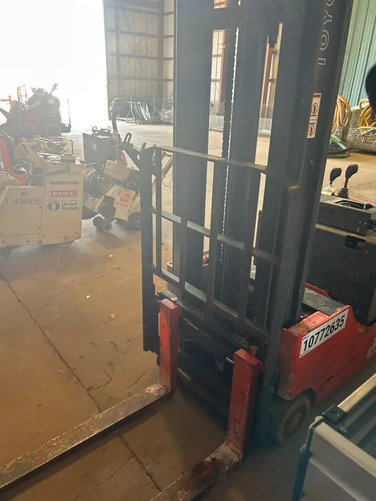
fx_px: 376
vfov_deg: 67.3
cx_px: 188
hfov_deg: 53.1
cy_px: 250
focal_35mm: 26
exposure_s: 1/76
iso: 125
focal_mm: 5.7
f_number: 1.5
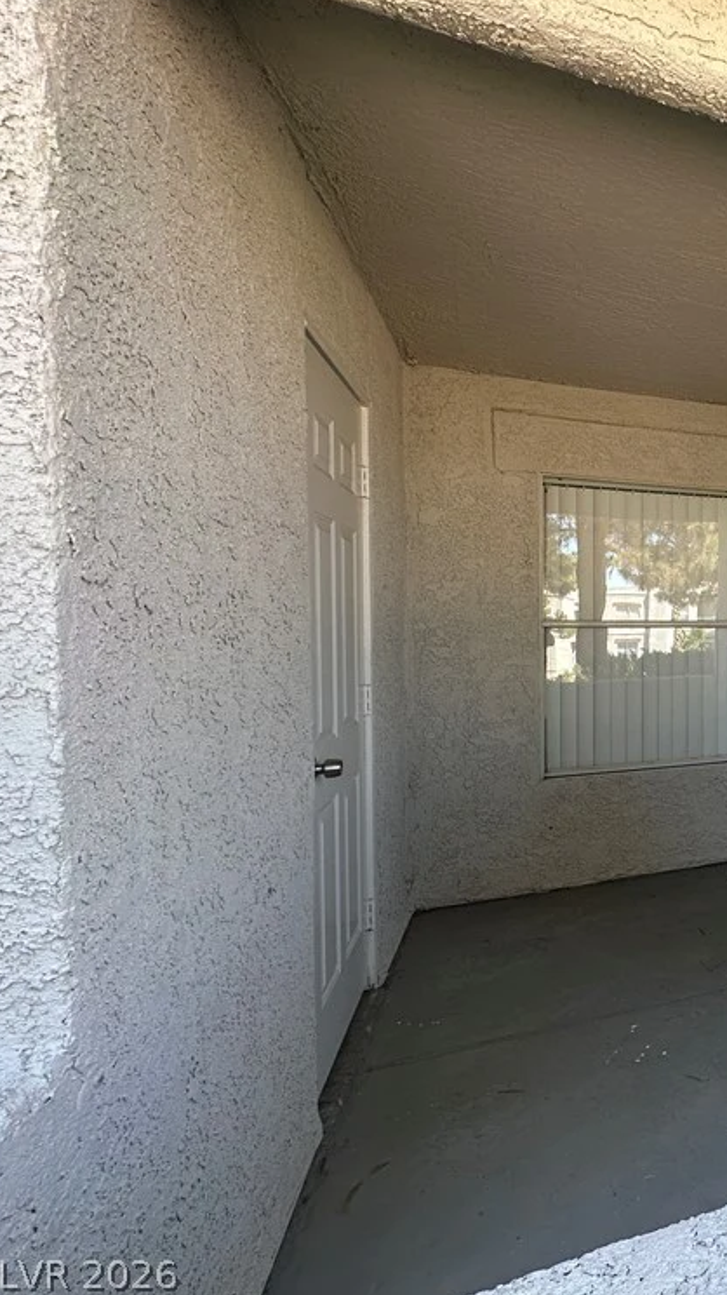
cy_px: 635
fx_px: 720
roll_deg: -0.7
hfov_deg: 38.8
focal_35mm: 21
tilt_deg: -2.4
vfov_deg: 83.9
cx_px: 878
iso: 40
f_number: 2.2
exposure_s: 1/158
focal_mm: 2.22
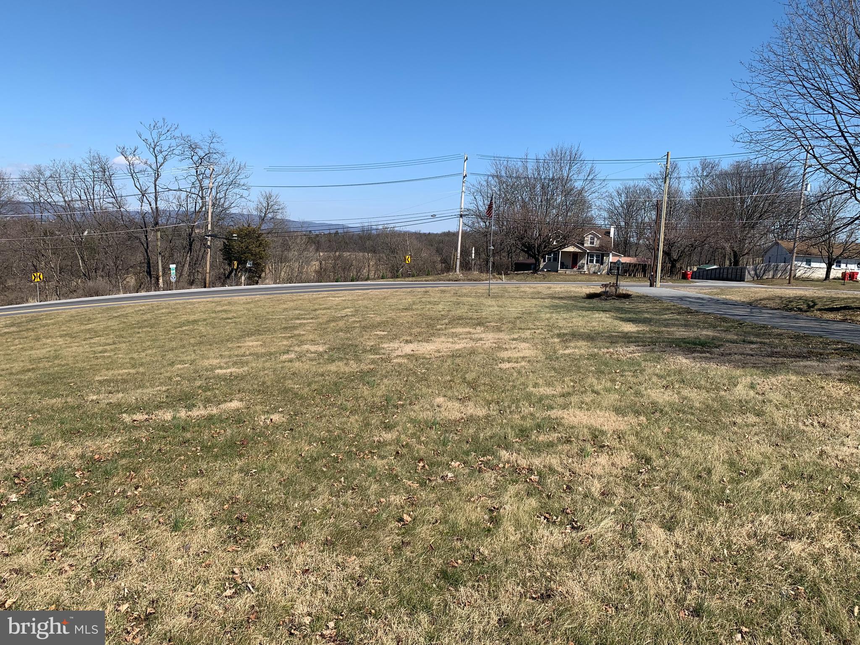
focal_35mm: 26
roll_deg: -2.6
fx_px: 646
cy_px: 322
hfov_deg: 67.3
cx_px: 430
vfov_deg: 53.1
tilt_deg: -2.4
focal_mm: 4.25
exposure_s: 1/2481
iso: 25
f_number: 1.8
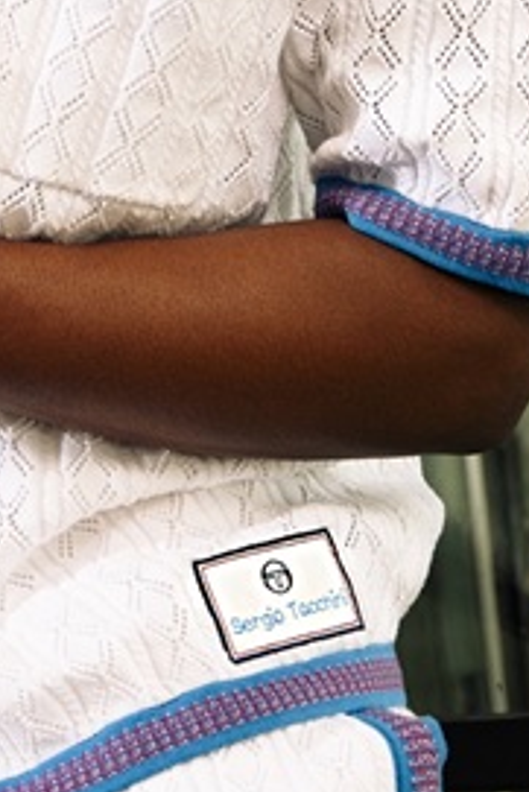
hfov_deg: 9.8
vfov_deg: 14.4
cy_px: -137
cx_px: -86
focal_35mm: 138
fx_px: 3038
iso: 200
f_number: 4
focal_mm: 34
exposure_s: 1/160
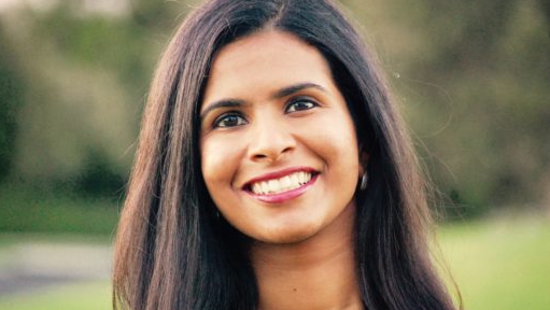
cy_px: 159
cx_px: 274
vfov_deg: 4.8
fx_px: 3691
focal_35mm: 253
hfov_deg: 8.5
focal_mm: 160
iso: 1600
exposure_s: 1/50
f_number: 5.3
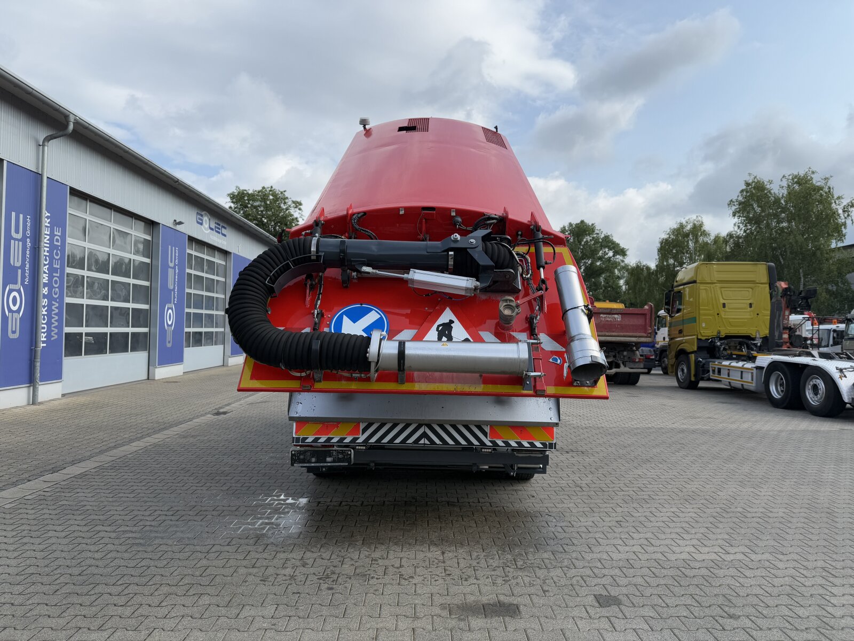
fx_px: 592
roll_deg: -1.5
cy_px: 320
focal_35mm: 24
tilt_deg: +1.8
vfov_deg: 56.8
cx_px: 427
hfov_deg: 71.6
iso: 80
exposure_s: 1/4167
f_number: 1.78
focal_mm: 6.76
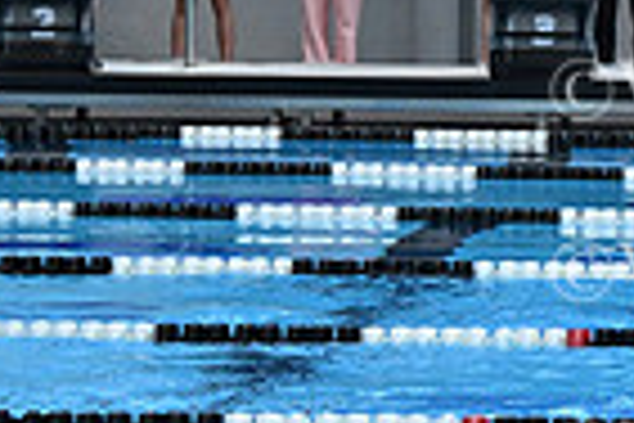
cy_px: -182
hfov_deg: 6.3
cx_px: 1201
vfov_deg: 4.3
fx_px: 5582
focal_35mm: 317
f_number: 5
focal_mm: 77
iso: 2500
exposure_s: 1/1250
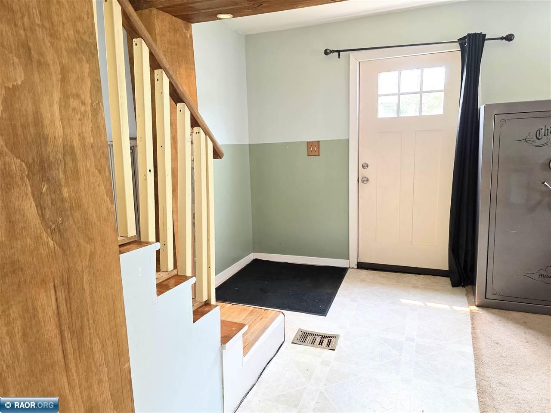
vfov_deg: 58.9
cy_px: 206
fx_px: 366
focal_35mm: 23
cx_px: 276
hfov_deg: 73.9
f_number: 1.7
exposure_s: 1/120
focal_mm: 6.3
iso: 250
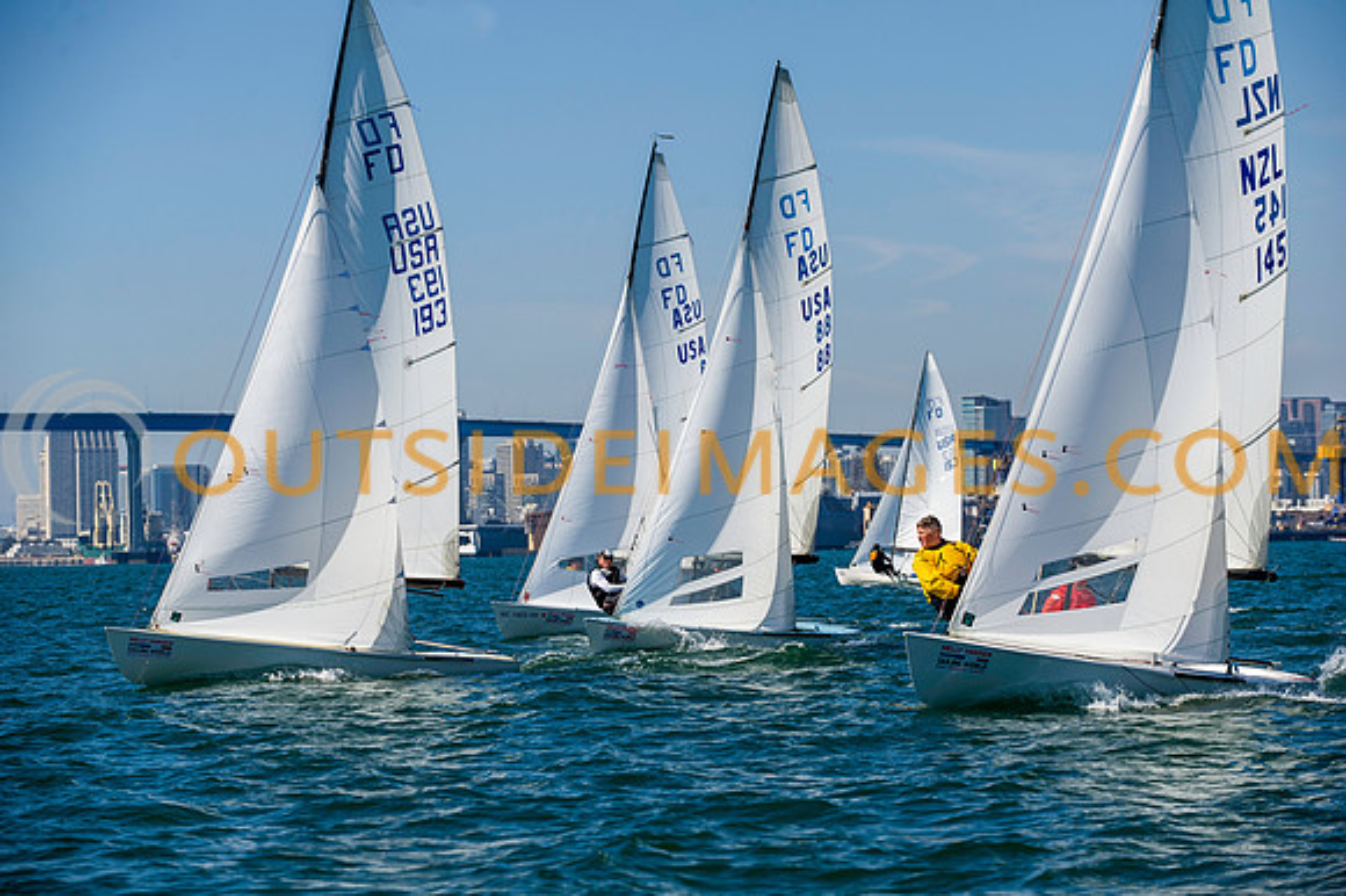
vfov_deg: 10.4
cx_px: 673
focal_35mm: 132
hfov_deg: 15.6
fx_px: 4925
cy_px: 448
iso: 200
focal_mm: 130
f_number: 5.6
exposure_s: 1/1600
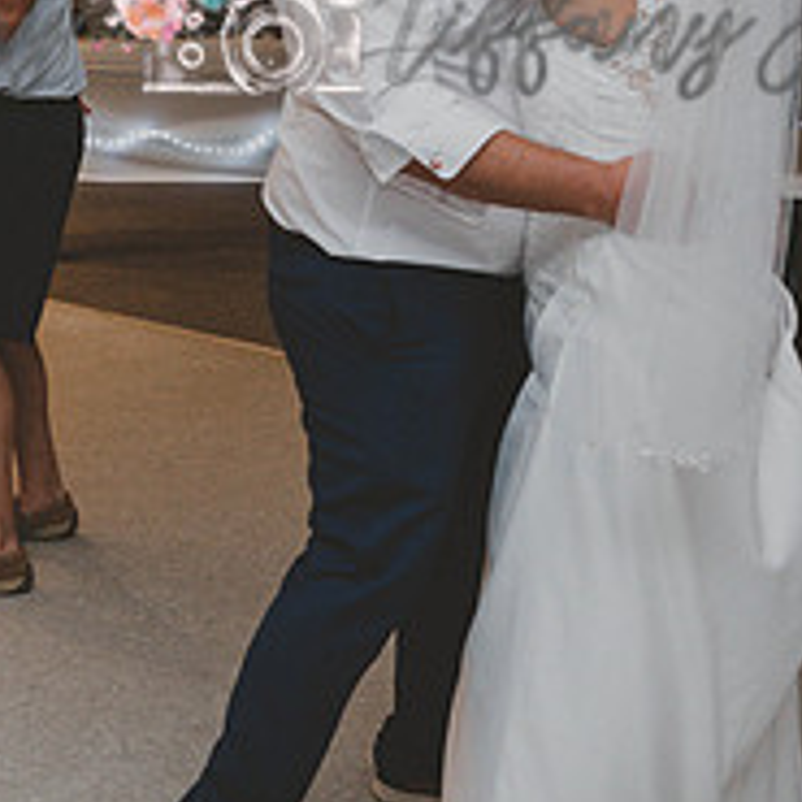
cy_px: 202
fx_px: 2045
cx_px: -264
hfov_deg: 20.2
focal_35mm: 78
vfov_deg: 22.0
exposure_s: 1/60
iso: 2200
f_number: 4
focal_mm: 24
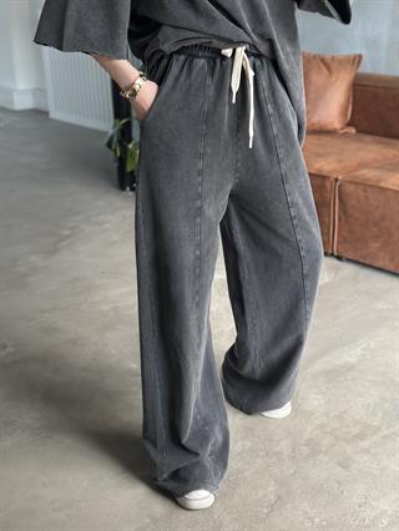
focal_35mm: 48
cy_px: 266
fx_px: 737
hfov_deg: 30.3
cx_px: 200
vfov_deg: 39.6
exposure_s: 1/40
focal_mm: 6.86
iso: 640
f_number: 1.78
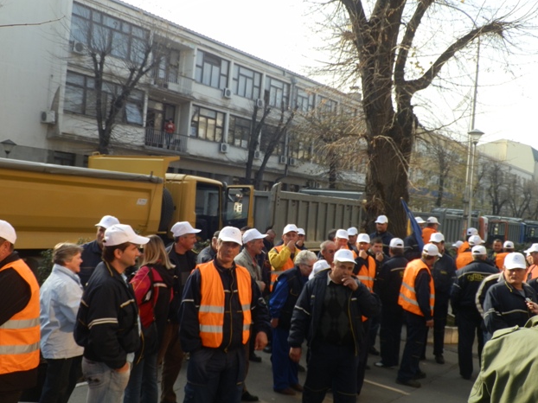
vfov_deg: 40.7
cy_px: 197
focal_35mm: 35
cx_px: 263
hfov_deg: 52.6
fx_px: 544
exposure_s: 1/320
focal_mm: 6.17
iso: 80
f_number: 3.5
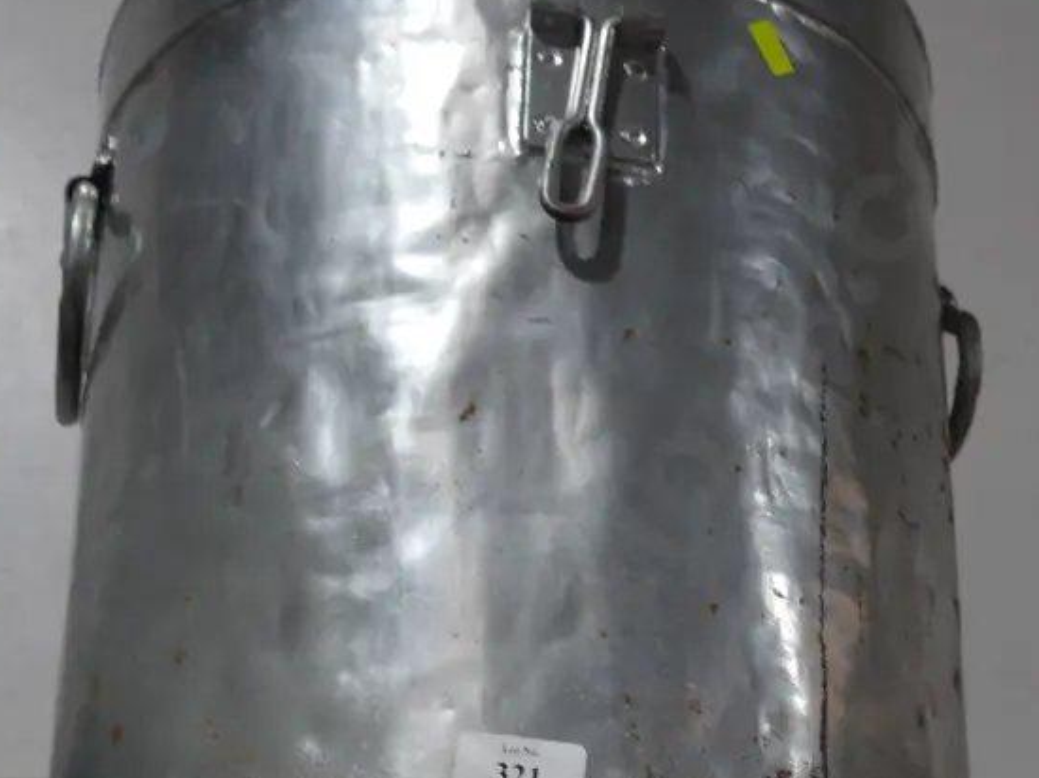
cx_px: 519
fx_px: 2460
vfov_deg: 17.7
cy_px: 701
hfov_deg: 23.8
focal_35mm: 82
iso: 400
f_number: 4.7
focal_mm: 22
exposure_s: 1/60
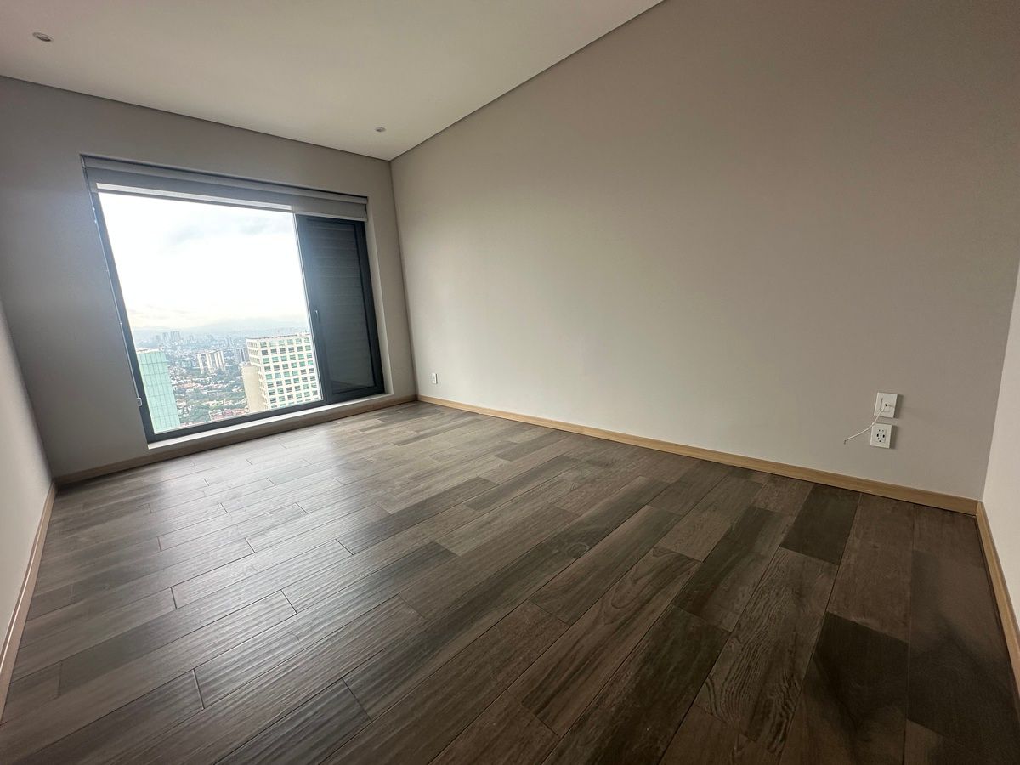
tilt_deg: -10.1
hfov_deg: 102.1
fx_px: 413
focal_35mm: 14
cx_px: 510
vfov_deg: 85.7
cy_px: 382
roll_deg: +3.7
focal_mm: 2.22
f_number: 2.2
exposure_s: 1/99
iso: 50
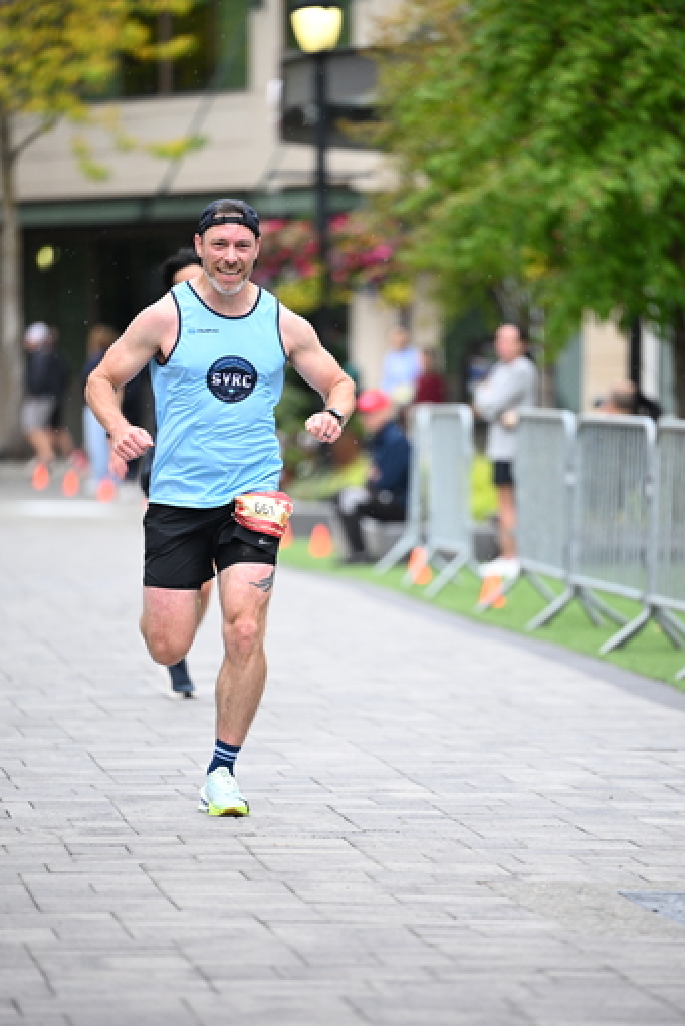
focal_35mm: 210
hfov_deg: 6.5
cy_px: 550
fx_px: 5989
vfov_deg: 9.8
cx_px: 365
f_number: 2.8
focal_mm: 195
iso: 1250
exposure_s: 1/1250
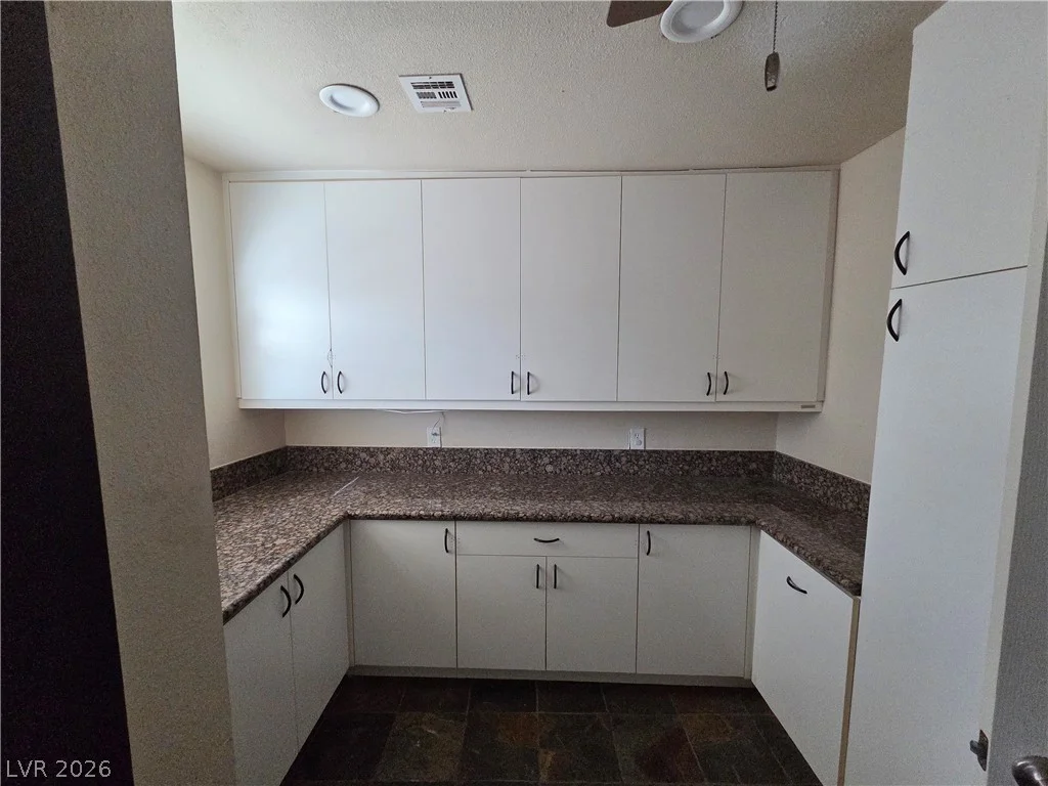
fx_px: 394
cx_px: 524
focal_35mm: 13
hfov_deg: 106.2
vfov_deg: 89.9
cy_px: 393
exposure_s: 1/359
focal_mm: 2.2
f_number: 2.2
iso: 640
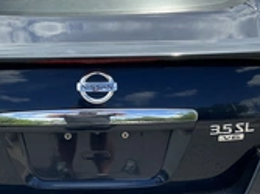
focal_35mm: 67
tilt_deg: -27.7
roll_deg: +1.5
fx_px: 503
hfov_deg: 28.7
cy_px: 147
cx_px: 79
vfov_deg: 21.7
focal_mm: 3
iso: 25
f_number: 1.8
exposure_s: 1/804
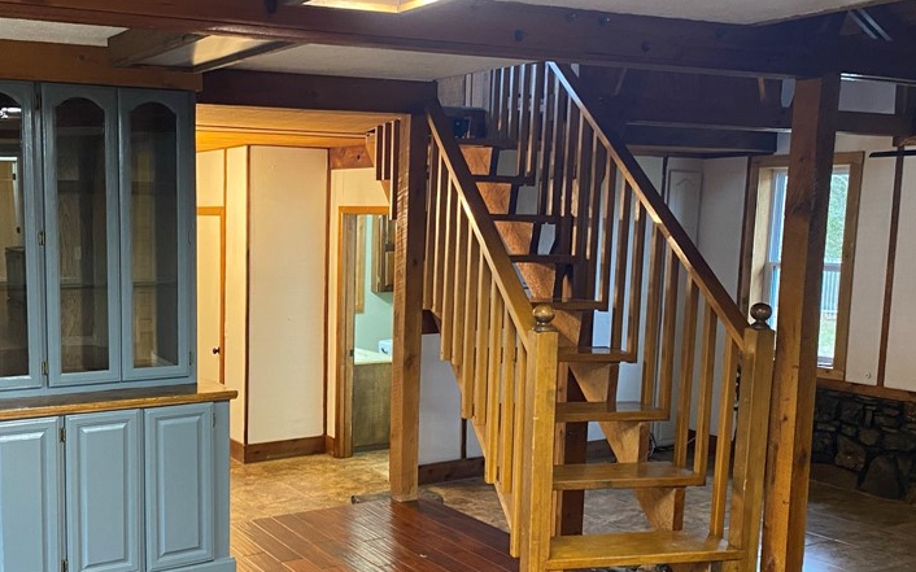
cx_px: 298
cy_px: 357
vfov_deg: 31.8
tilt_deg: -8.4
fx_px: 998
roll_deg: -0.5
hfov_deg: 48.4
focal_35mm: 40
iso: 500
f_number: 1.8
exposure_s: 1/40
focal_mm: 4.25
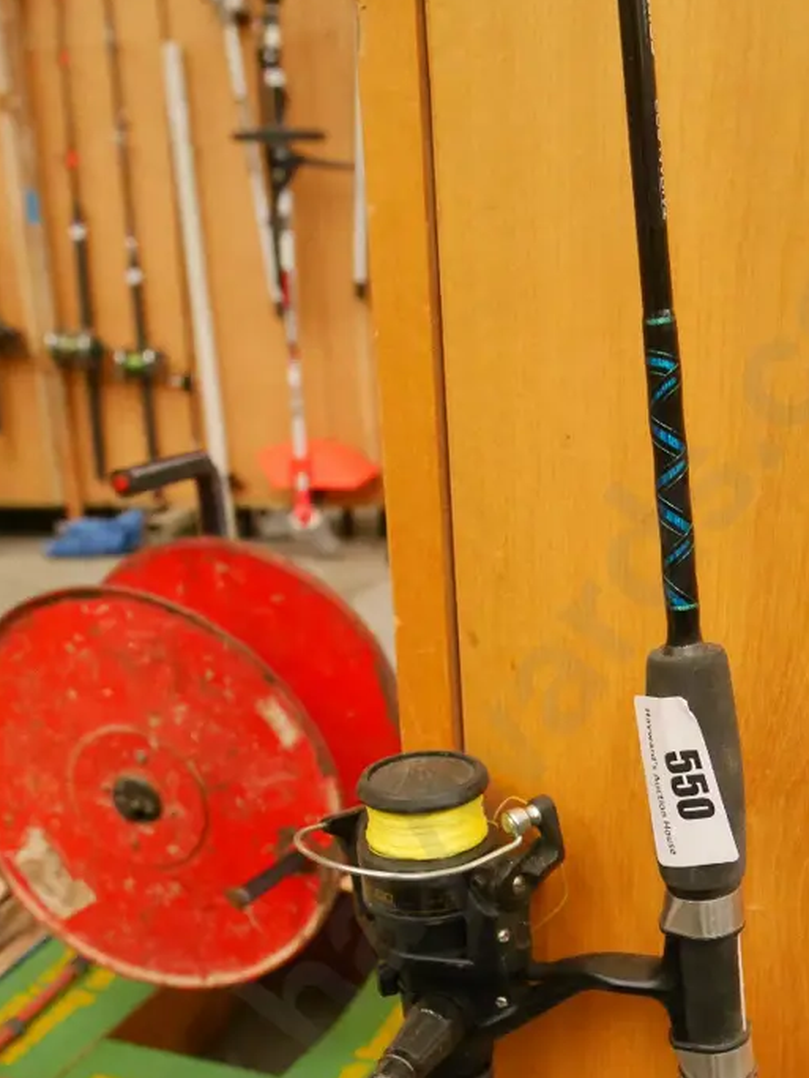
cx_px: 513
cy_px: 743
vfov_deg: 50.1
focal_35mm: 36
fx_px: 1121
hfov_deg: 39.4
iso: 3200
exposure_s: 1/160
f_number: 3.7
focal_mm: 12
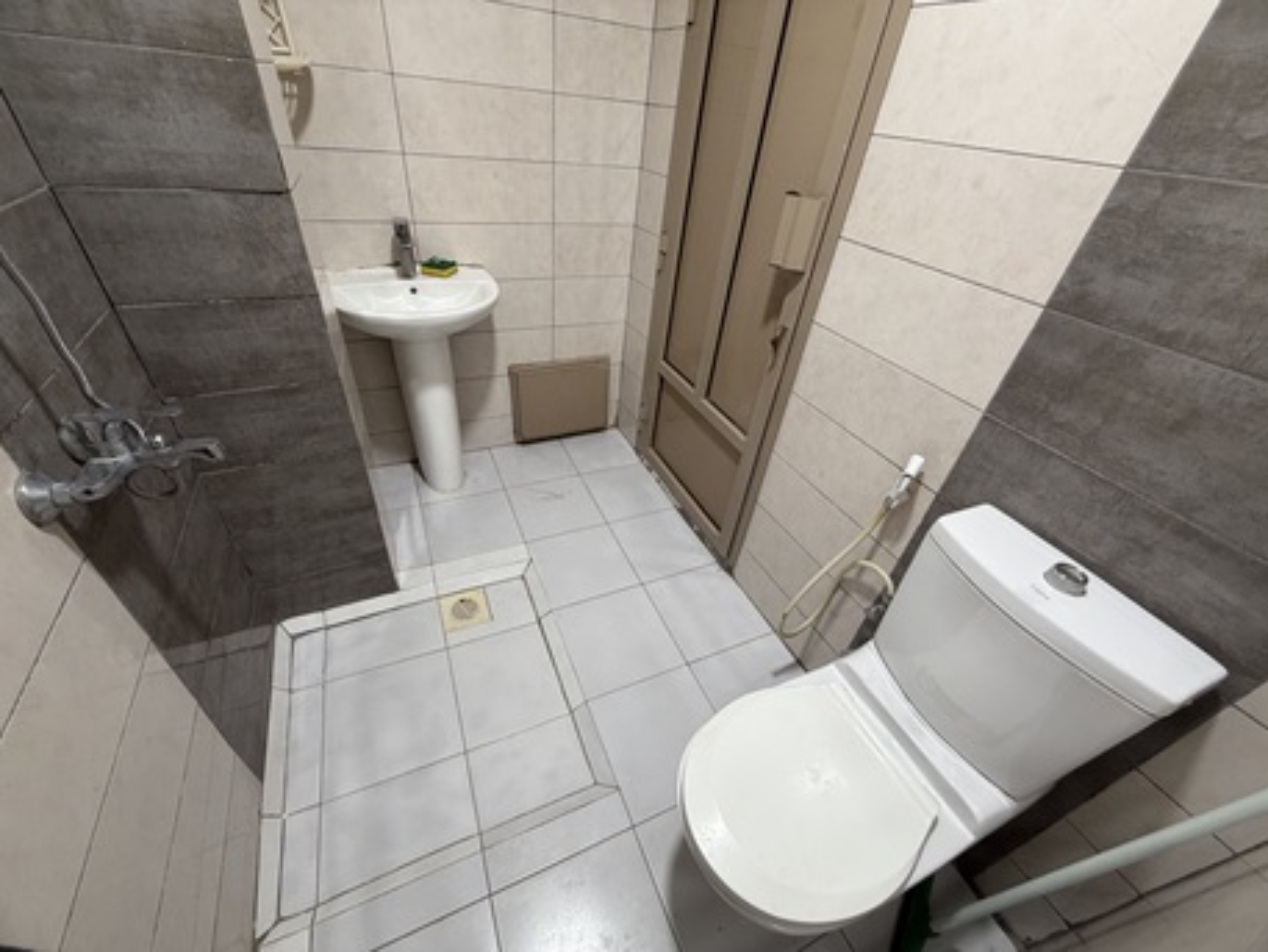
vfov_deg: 85.7
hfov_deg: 102.0
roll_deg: -5.4
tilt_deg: -36.9
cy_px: 476
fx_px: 513
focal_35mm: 14
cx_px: 634
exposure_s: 1/50
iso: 200
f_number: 2.2
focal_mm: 2.22
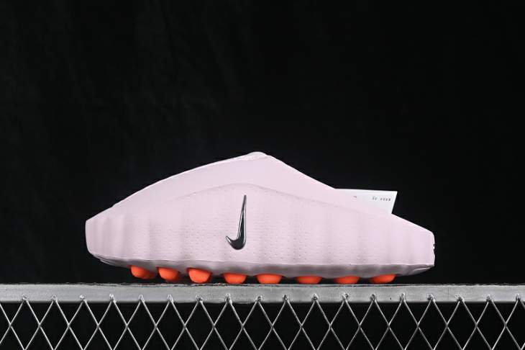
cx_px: 262
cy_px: 175
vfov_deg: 18.2
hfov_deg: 27.0
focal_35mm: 75
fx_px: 1093
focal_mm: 50
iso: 160
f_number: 8
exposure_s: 1/80
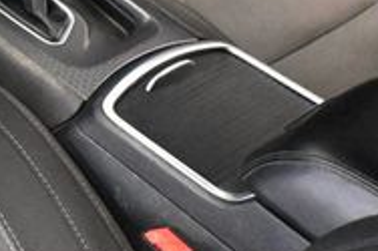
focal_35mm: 95
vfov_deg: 13.6
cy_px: -129
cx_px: -199
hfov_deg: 18.8
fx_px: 992
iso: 12800
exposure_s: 1/60
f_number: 3.8
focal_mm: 18.5
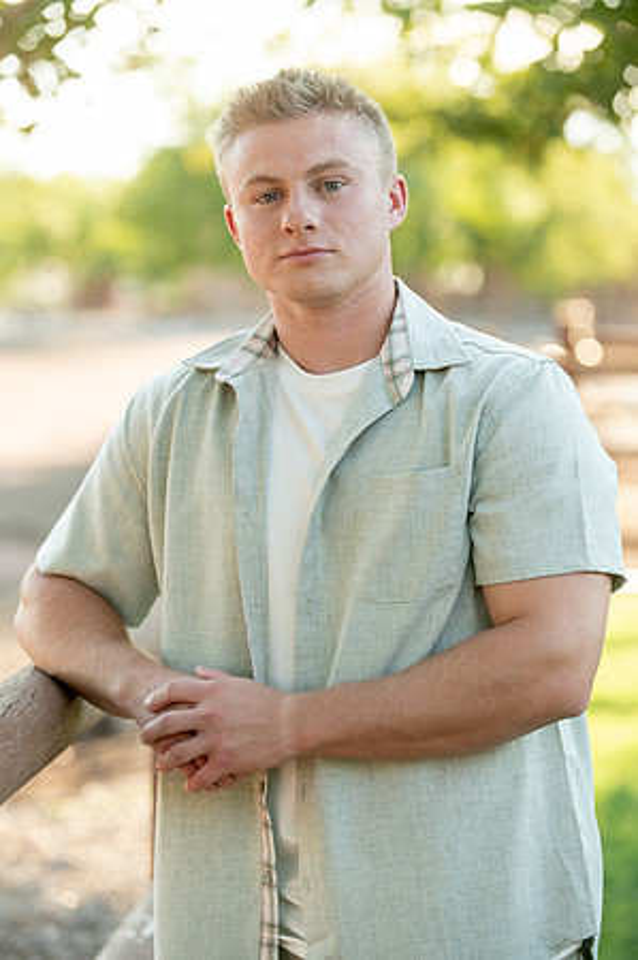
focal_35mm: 110
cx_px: 319
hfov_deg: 12.4
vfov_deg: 18.6
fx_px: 2931
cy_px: 480
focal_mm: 110
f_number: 3.2
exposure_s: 1/500
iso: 500
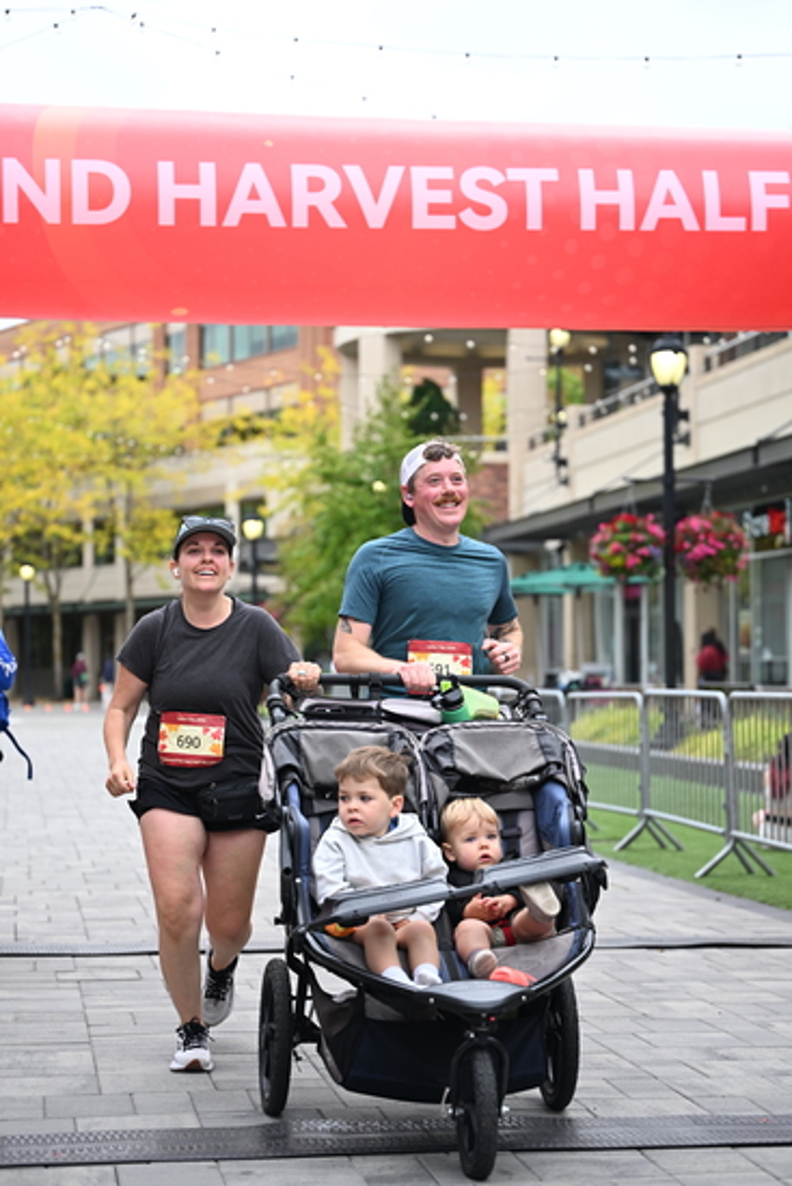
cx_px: 396
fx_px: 2308
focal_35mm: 70
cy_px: 593
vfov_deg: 28.8
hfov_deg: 19.5
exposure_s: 1/2000
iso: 640
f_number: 2.8
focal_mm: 70
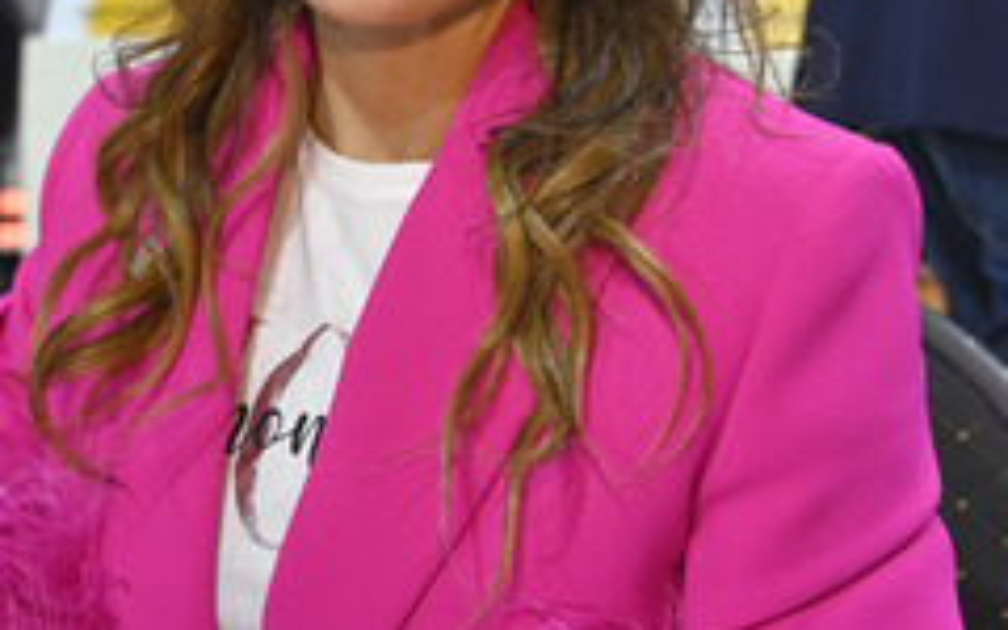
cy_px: 4
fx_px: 1786
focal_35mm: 65
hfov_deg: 31.4
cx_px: 410
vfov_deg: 19.4
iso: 800
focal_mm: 34
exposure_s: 1/200
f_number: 4
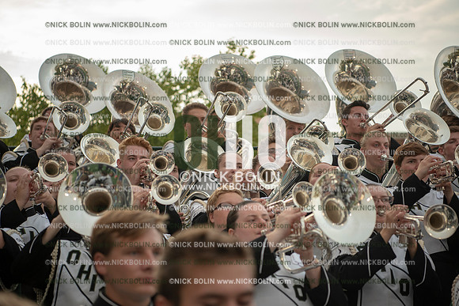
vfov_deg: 19.5
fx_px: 893
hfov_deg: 28.8
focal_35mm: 70
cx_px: 230
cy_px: 153
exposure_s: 1/800
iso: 800
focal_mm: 70
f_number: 3.2
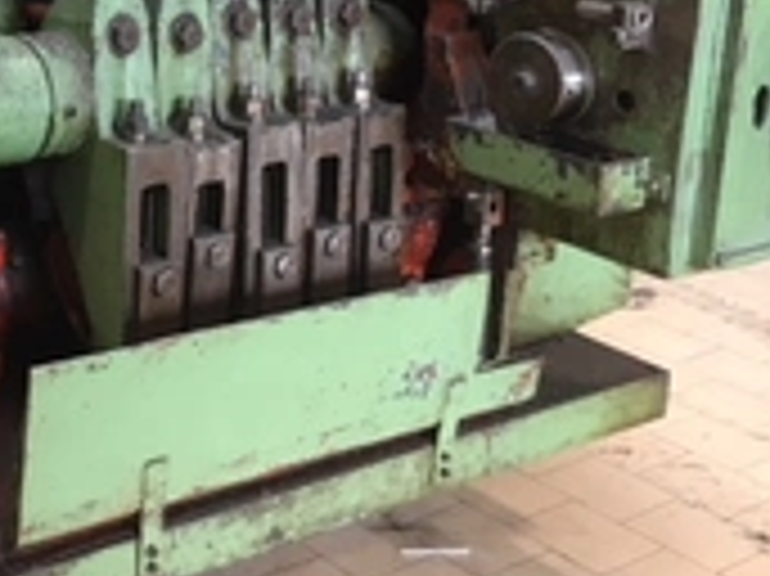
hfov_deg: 26.8
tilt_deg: -12.1
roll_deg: -0.6
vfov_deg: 20.9
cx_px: -23
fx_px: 1512
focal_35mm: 68
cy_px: 14
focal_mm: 4.15
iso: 64
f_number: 2.2
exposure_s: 1/33
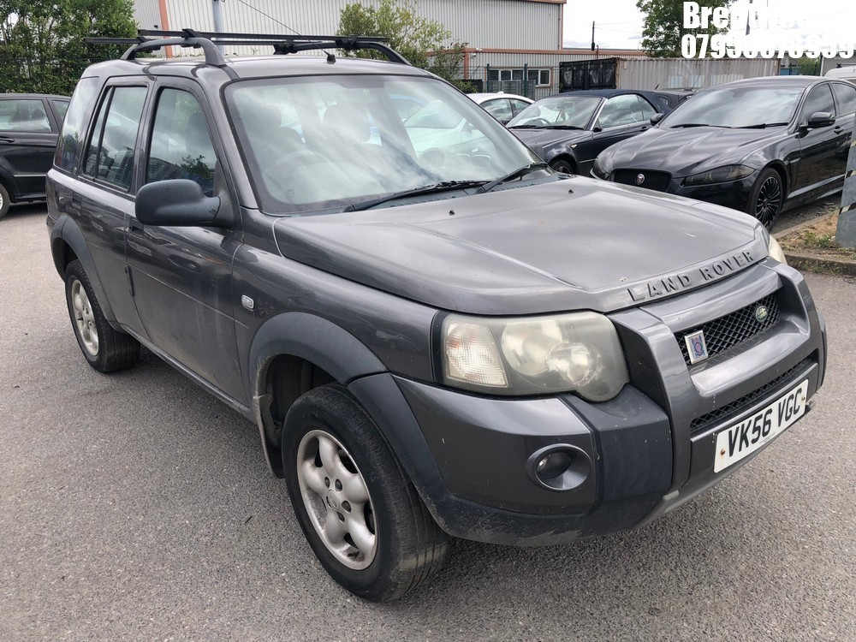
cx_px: 428
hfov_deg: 63.4
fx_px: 692
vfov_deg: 49.7
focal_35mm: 28
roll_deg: +2.0
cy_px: 321
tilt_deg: -17.8
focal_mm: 4
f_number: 1.8
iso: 20
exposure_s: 1/873
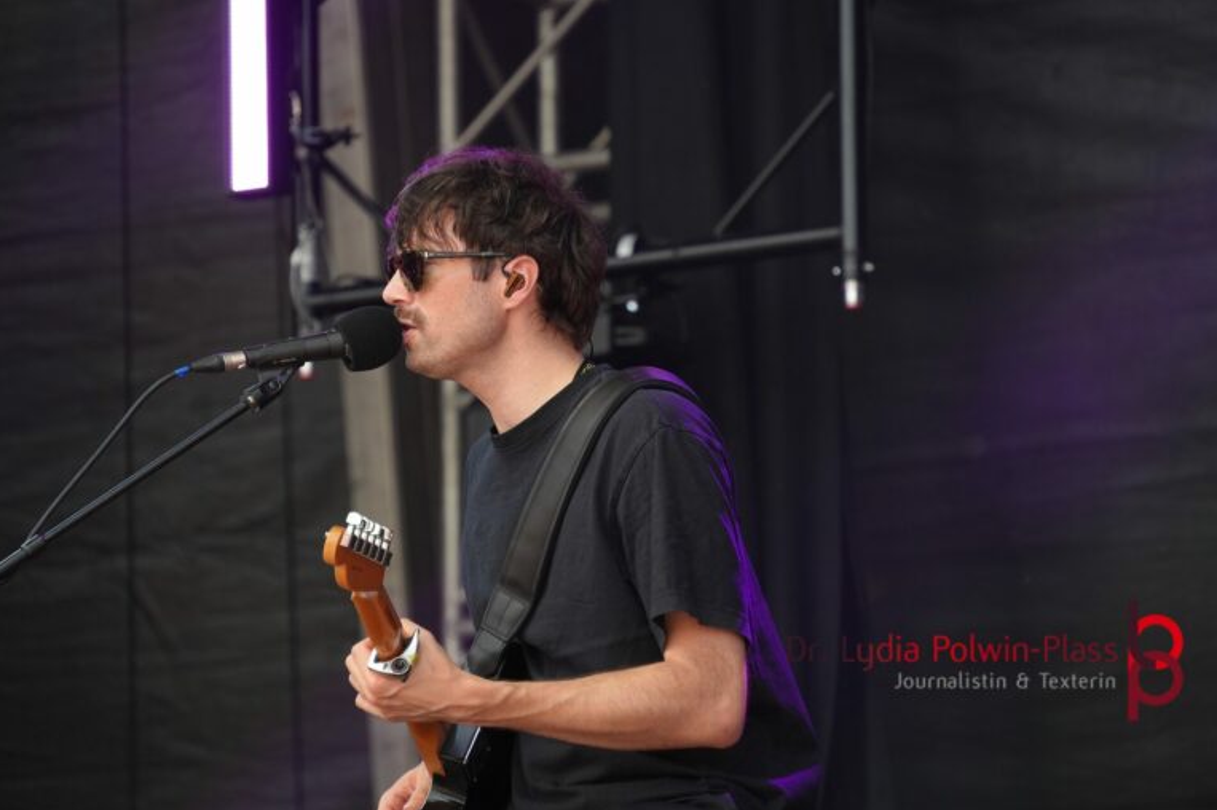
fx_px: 9799
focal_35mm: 290
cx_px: 608
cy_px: 407
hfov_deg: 7.1
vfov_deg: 4.7
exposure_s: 1/320
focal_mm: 192
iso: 320
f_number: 6.3
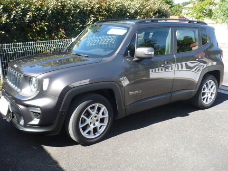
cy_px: 86
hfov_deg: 52.6
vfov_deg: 40.7
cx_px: 114
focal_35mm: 35
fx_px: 231
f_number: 2.8
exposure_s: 1/320
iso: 100
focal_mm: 5.8
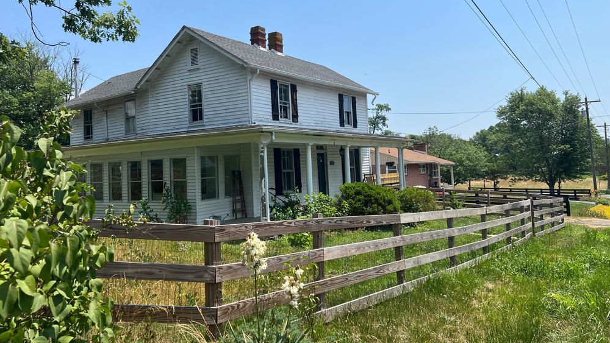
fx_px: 469
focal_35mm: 29
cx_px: 298
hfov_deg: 66.0
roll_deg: +2.2
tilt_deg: +2.9
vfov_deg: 40.0
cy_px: 138
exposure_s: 1/4444
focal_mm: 5.7
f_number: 1.5
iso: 50
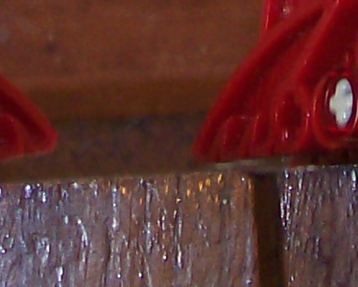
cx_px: 65
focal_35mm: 383
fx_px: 4061
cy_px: -594
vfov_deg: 3.9
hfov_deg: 5.0
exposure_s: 1/83.6
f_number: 3.4
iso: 80
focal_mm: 9.4
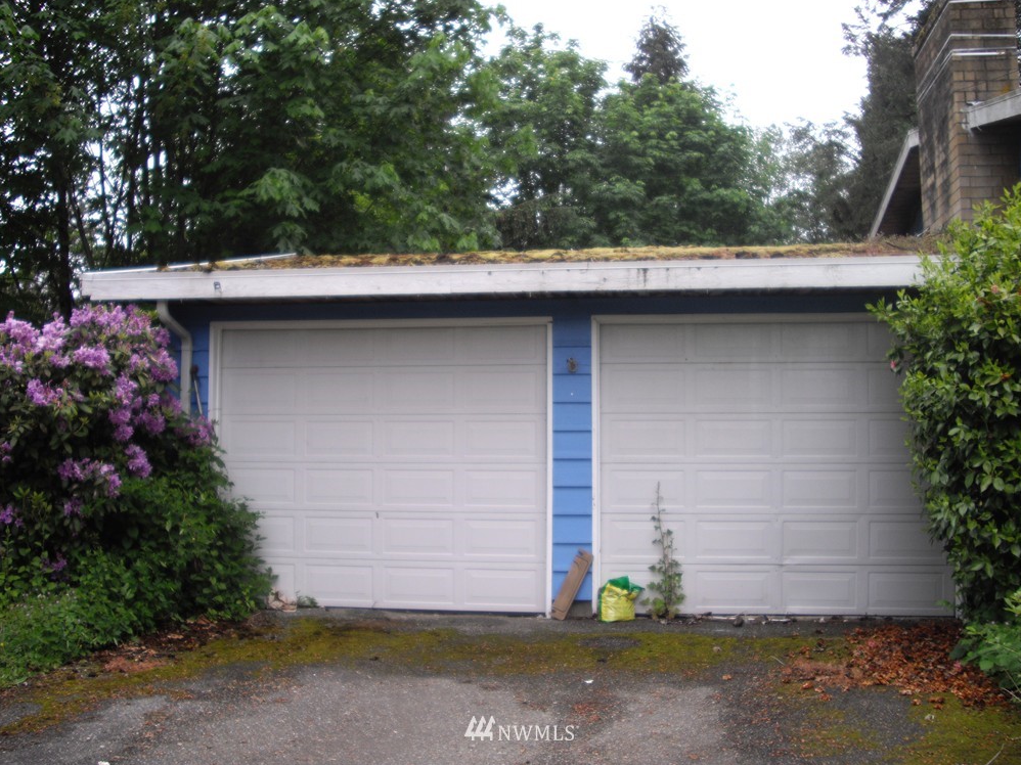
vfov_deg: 36.8
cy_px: 374
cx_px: 522
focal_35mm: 39
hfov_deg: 47.9
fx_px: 1150
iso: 64
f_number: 2.8
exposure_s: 1/160
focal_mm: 7.9
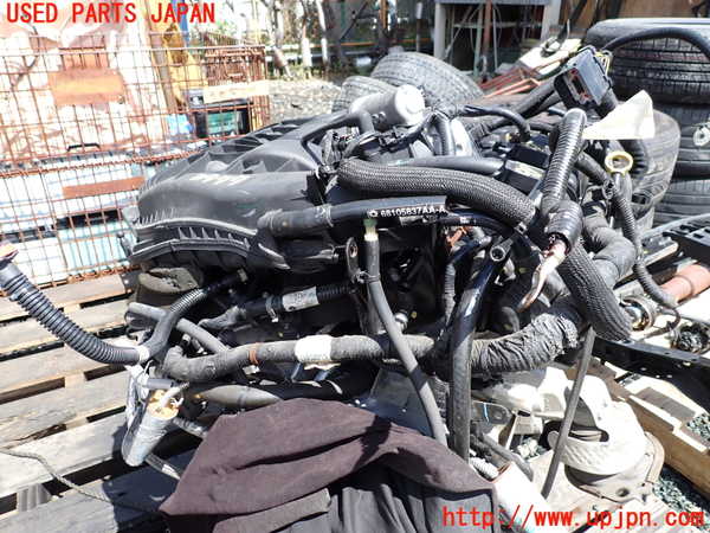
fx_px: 513
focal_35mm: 25
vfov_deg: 54.9
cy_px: 266
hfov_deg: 69.4
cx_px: 355
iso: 100
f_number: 2.8
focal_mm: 4.5
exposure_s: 1/400
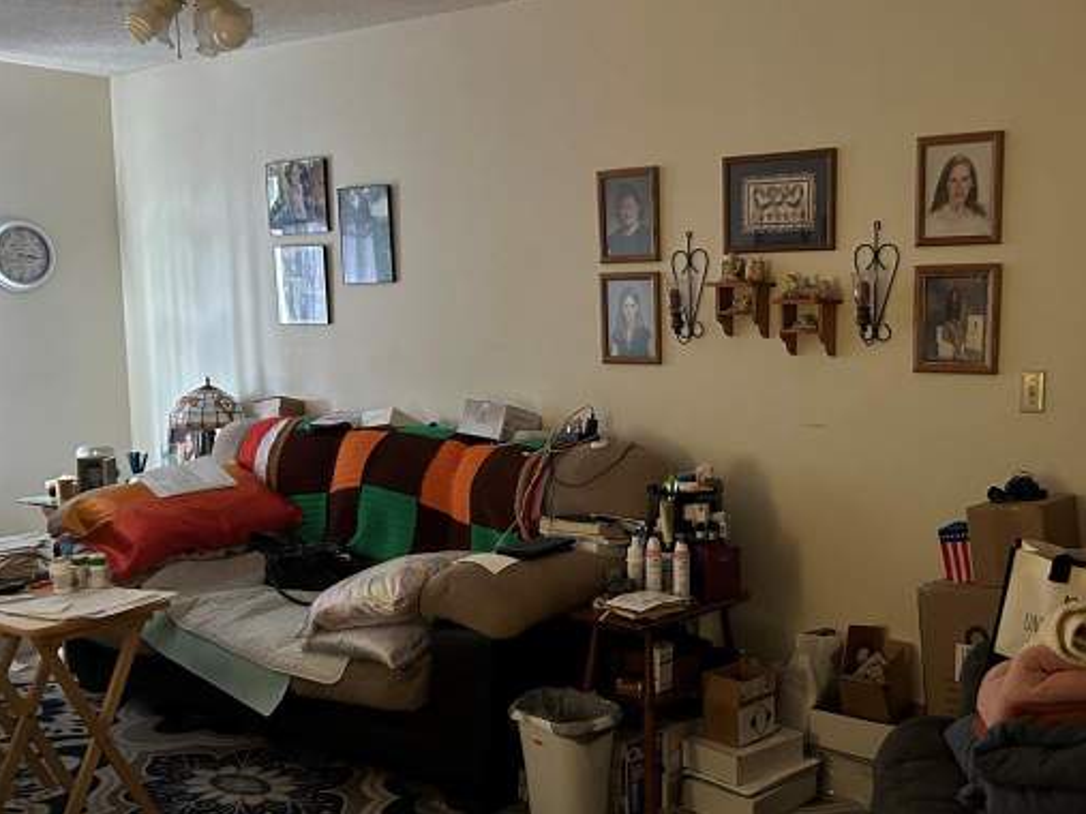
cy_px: 467
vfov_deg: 35.1
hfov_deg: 45.2
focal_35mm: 41
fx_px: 1286
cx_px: 713
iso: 640
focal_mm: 5.7
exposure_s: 1/30
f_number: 1.5
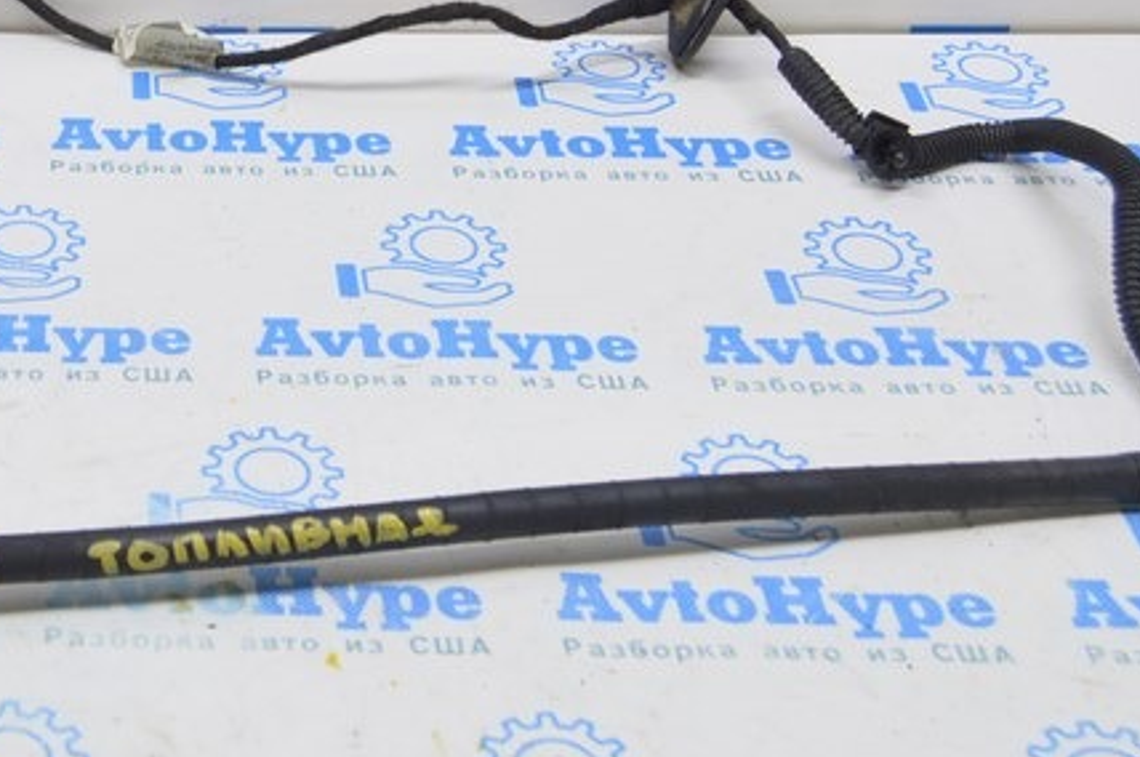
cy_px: 68
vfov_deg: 17.0
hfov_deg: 24.4
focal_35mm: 79
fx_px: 2498
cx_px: -37
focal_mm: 22
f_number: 5.6
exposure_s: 1/20
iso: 400
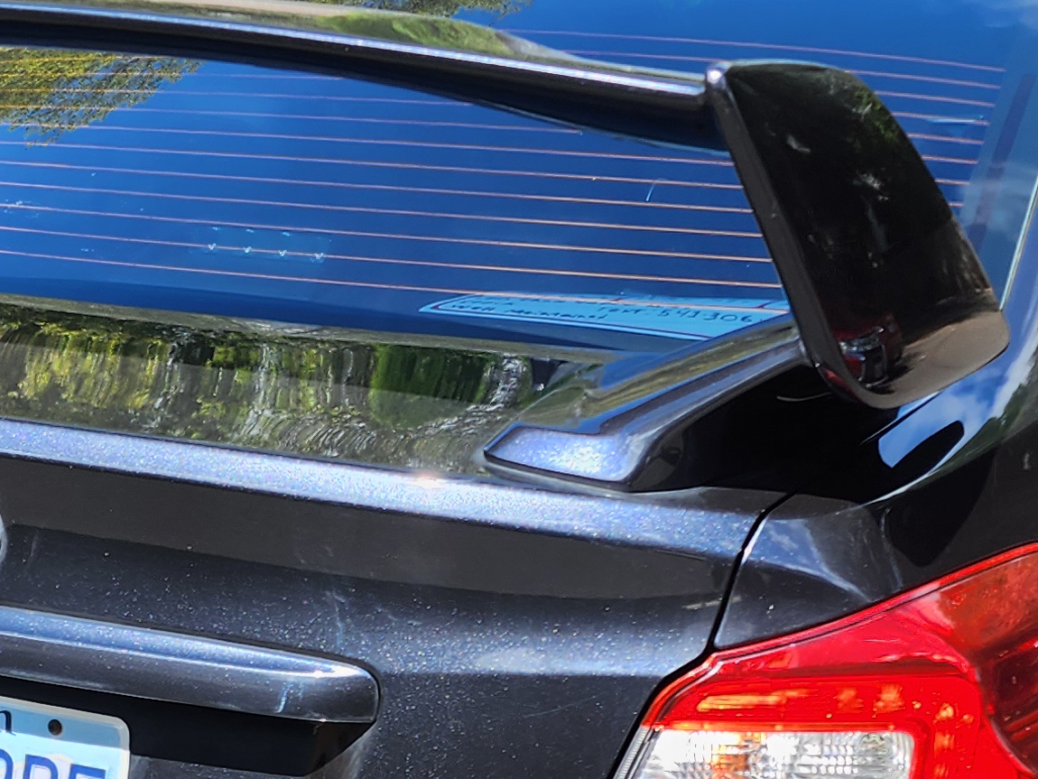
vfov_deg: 18.1
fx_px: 2399
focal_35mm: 80
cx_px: 401
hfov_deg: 24.4
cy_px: 707
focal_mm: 6.4
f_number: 1.8
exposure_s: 1/357
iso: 12
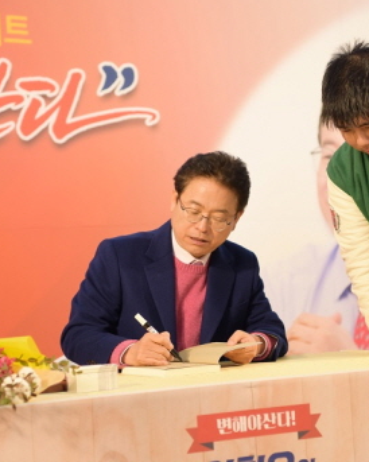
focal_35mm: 89
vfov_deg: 21.5
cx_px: 202
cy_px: 267
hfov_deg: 17.3
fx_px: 1216
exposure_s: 1/100
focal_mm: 50
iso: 320
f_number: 3.2
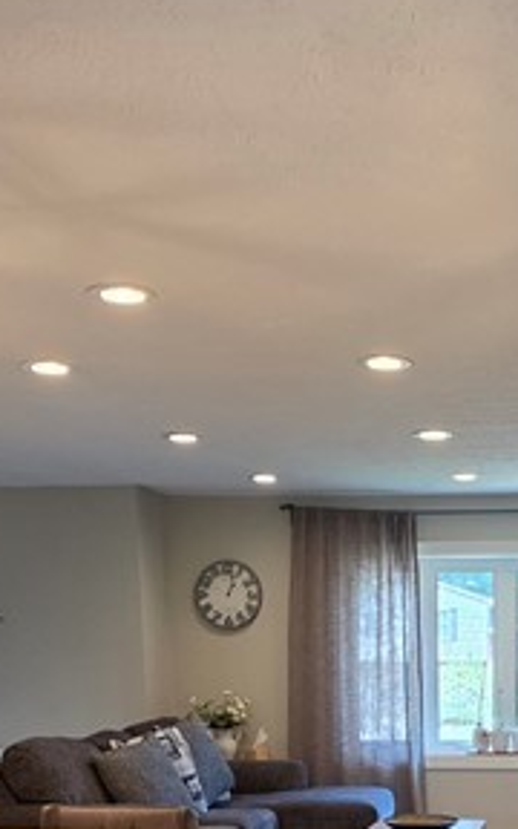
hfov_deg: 25.4
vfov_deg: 35.8
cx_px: 486
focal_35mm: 49
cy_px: 881
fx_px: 1107
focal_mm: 2.2
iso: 160
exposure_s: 1/60
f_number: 1.9
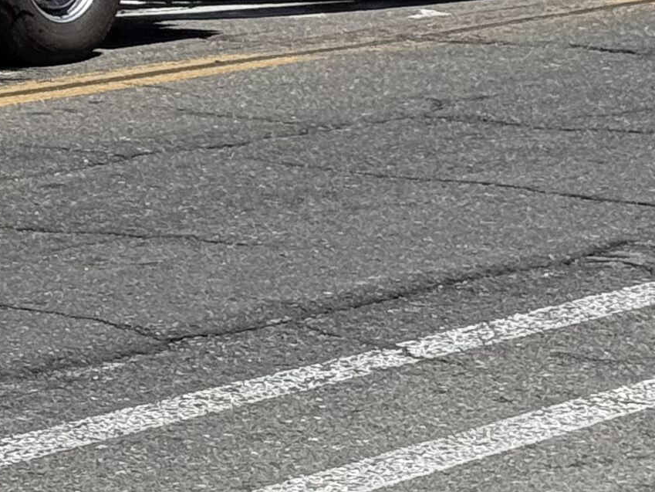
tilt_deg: +0.4
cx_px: -123
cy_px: -416
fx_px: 4315
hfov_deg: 8.6
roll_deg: +0.7
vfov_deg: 6.4
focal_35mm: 228
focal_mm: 6.76
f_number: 1.78
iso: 64
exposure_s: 1/5587
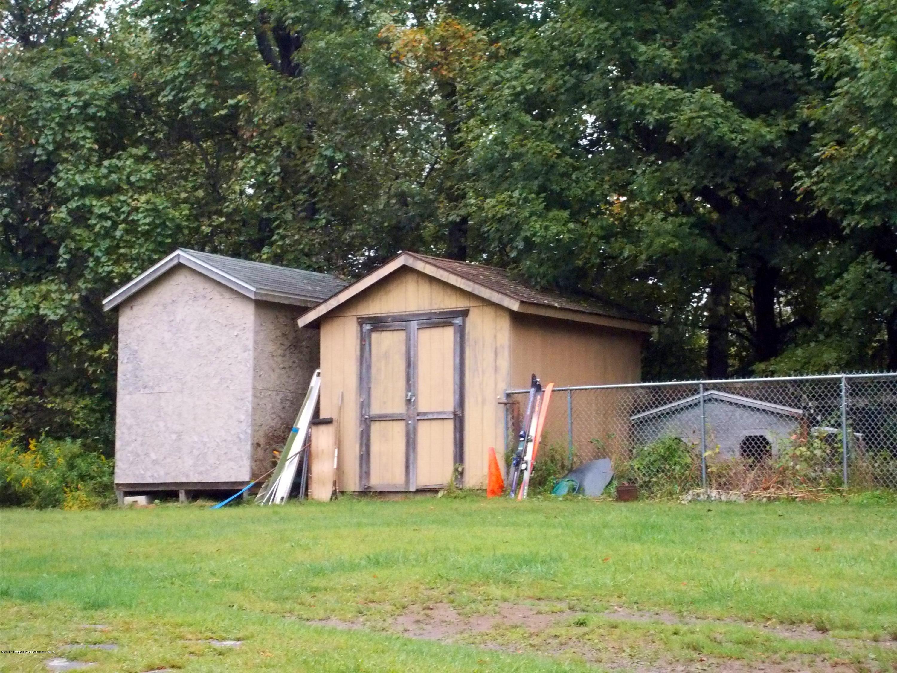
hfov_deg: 22.8
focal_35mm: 86
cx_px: 448
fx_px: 2229
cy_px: 336
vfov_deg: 17.2
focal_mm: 15.4
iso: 720
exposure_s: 1/60
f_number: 6.3
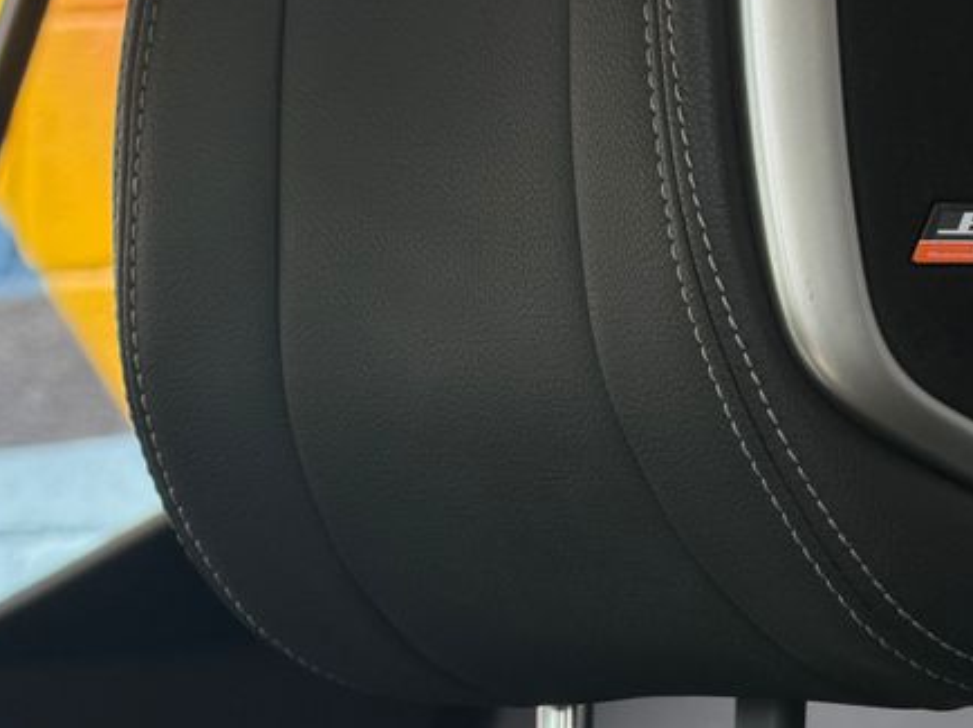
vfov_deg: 8.4
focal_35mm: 177
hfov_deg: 11.1
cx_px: 767
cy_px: 251
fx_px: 4972
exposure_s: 1/120
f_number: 2.8
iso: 125
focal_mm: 16.89
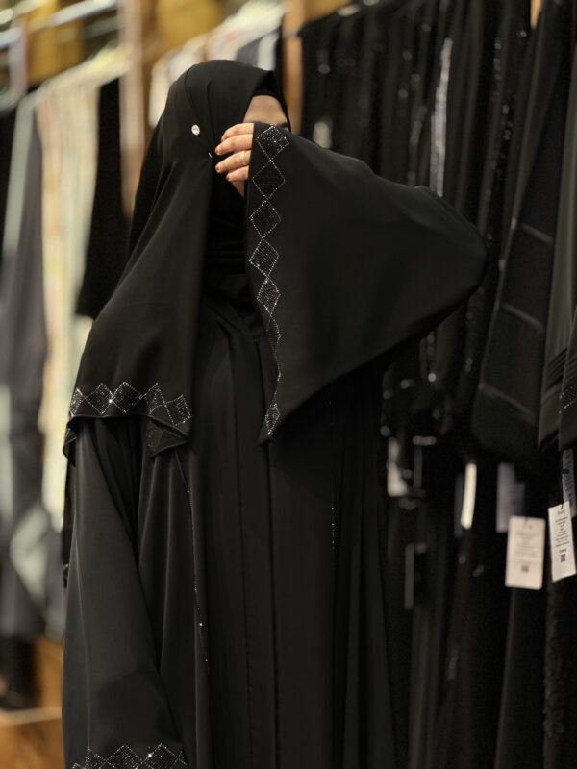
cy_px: 384
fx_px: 1711
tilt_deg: -2.9
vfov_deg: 25.3
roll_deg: -0.5
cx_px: 288
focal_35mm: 77
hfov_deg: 19.1
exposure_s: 1/33
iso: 400
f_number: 2.8
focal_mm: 9
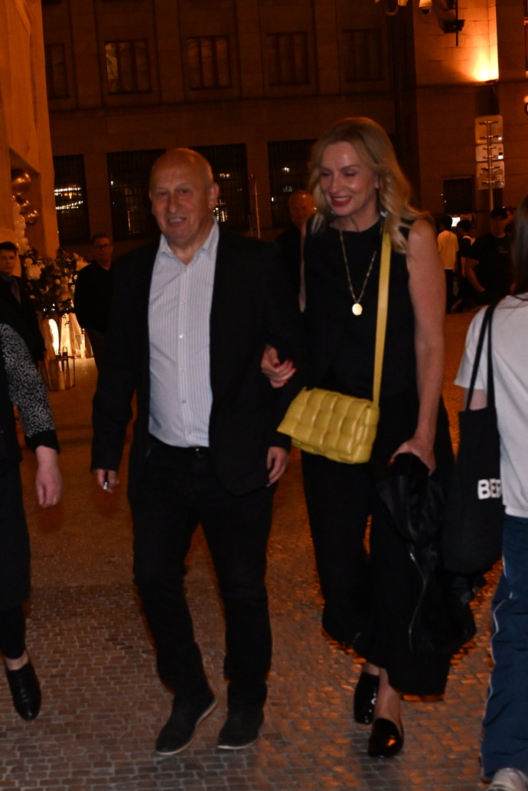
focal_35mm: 31
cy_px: 396
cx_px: 264
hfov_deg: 42.3
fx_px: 682
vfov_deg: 60.3
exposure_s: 1/125
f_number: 5
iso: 4000
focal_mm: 31
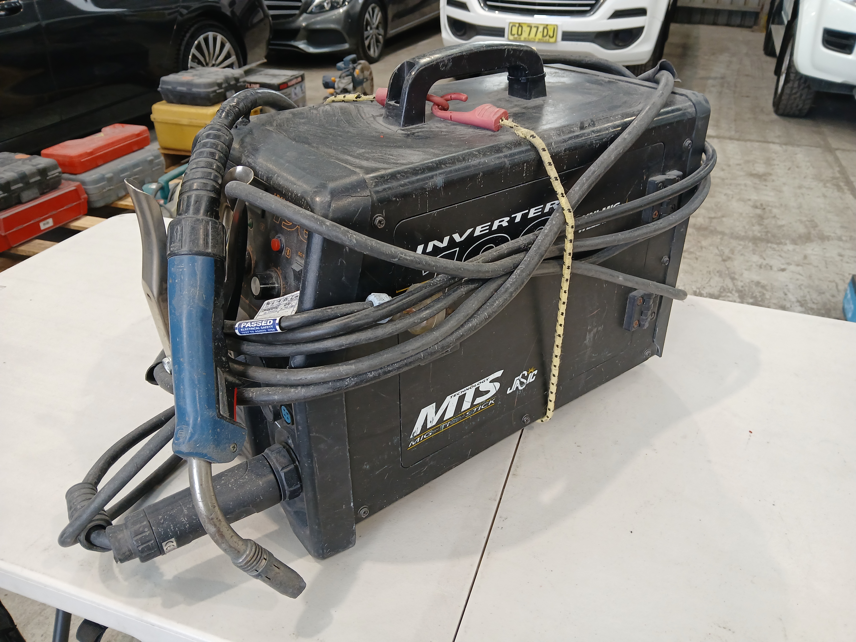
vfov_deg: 53.1
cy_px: 321
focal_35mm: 26
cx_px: 428
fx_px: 643
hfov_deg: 67.3
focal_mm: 3.98
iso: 125
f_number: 1.8
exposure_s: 1/50
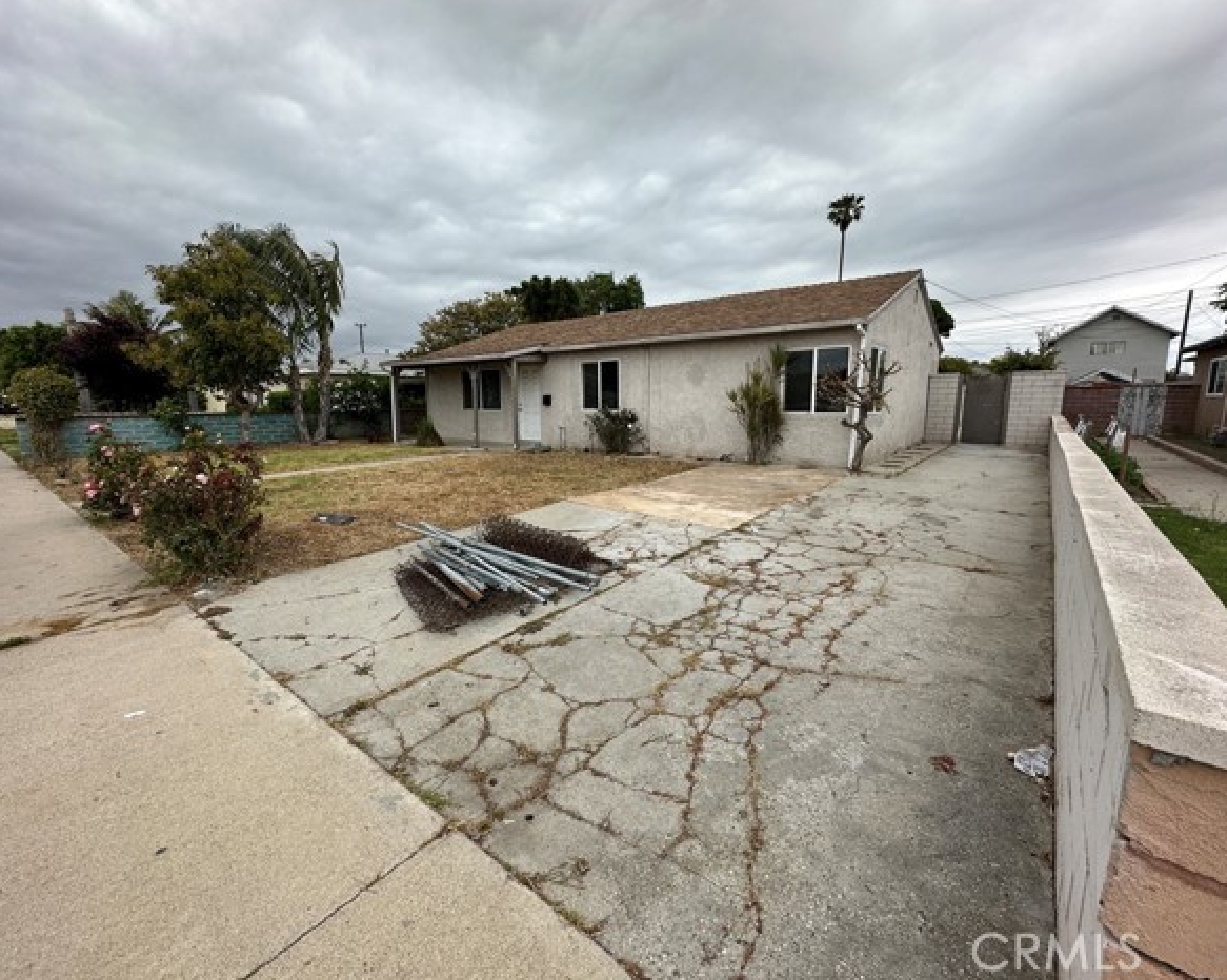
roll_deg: +0.2
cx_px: 594
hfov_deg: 96.8
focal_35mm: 15
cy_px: 477
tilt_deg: -8.2
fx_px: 545
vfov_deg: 84.0
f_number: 2.2
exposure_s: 1/1233
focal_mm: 2.22
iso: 50
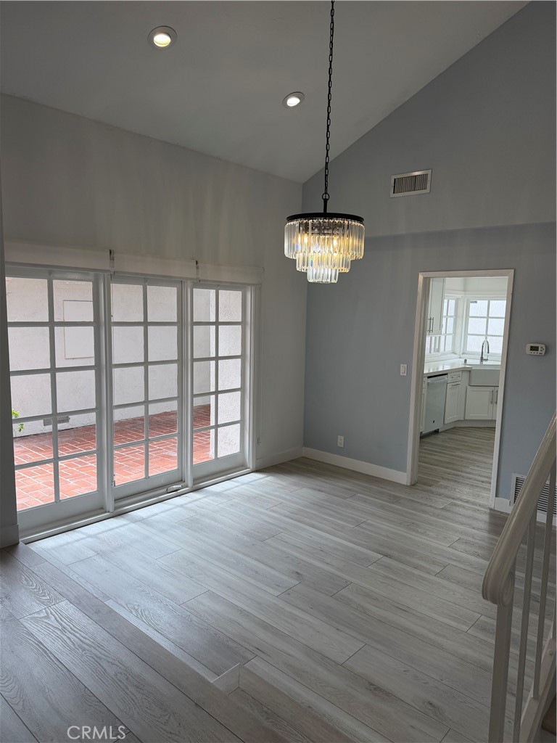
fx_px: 515
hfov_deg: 56.8
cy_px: 372
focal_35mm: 24
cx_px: 278
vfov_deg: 71.6
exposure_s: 1/637
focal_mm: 6.76
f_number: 1.78
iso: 100
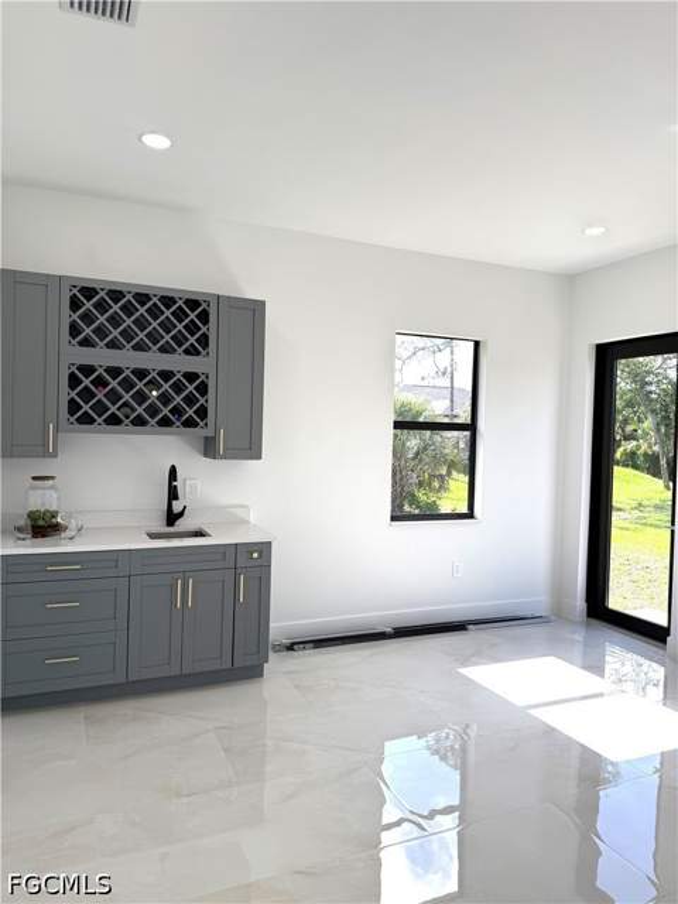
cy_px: 452
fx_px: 627
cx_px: 339
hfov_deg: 56.8
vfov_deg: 71.6
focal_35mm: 24
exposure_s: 1/695
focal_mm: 6.76
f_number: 1.78
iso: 100
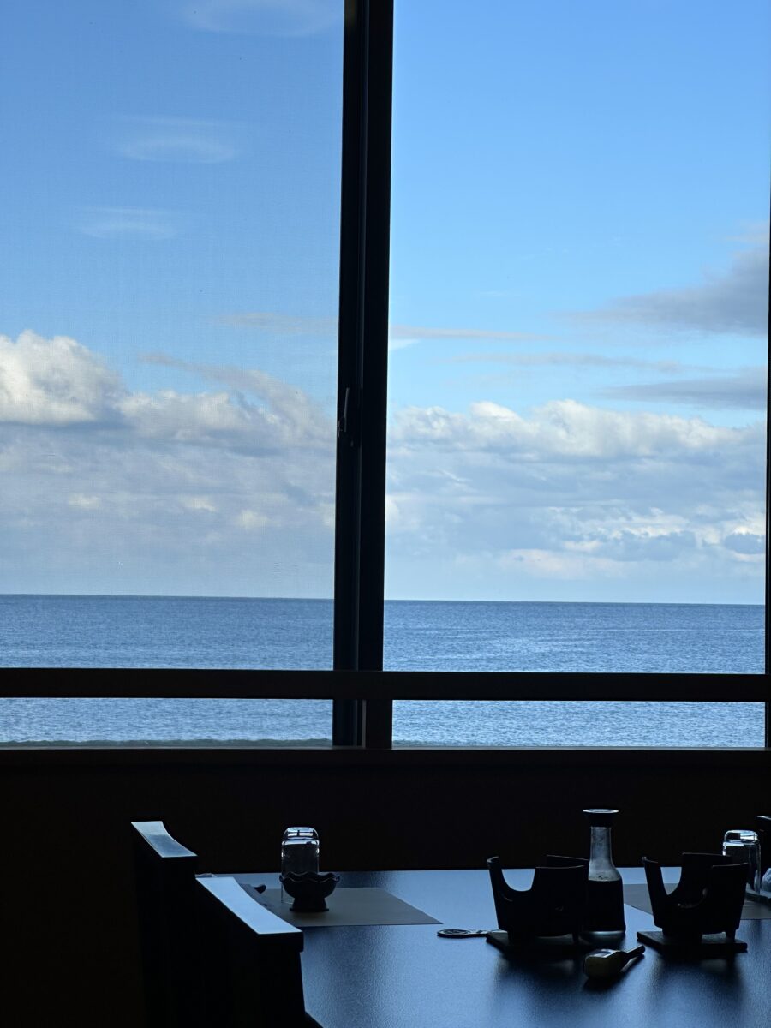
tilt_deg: +1.9
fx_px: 2287
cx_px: 386
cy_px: 514
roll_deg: -1.1
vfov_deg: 25.3
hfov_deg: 19.1
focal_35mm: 77
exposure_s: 1/622
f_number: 2.8
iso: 32
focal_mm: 9
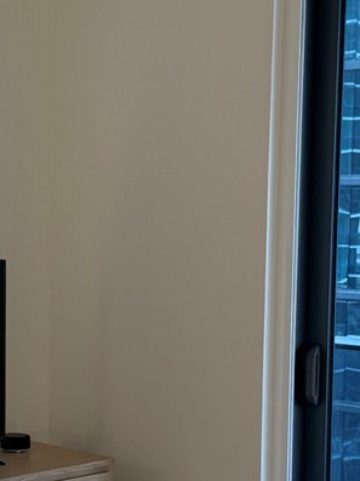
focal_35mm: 97
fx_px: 1345
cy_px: 312
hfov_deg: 14.7
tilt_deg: -5.5
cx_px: -87
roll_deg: -0.4
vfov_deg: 20.2
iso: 160
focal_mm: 6.76
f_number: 1.78
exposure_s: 1/120
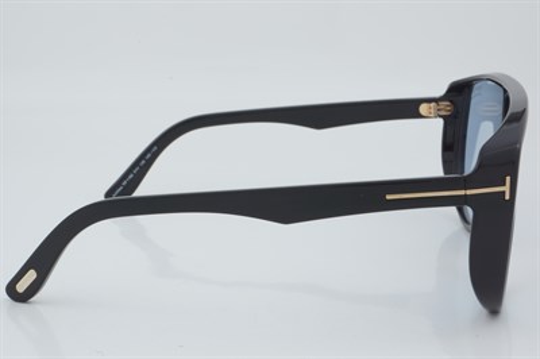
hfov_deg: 27.0
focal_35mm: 75
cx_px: 270
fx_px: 1124
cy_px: 180
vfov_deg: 18.2
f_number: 29
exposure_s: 1/4
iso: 100
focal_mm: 50
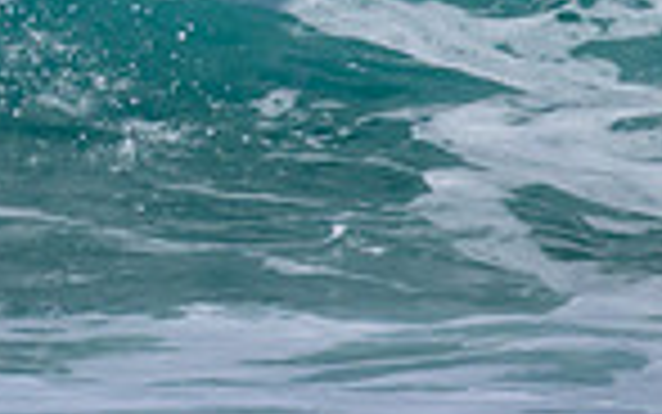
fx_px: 78926
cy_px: -547
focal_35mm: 4373
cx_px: -582
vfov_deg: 0.3
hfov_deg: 0.5
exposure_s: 1/2000
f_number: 11
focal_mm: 800
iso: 1000
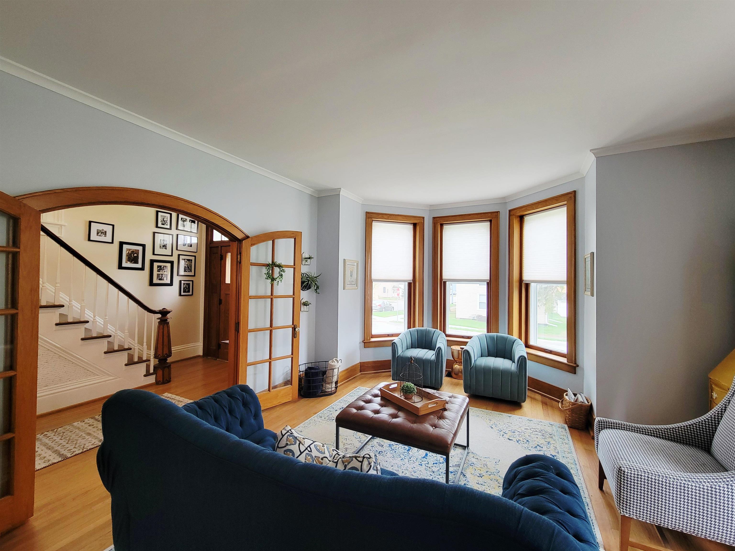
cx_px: 368
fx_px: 276
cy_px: 276
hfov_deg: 106.2
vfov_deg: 89.9
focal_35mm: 13
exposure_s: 1/60.2
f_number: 2.2
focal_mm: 2.2
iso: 160
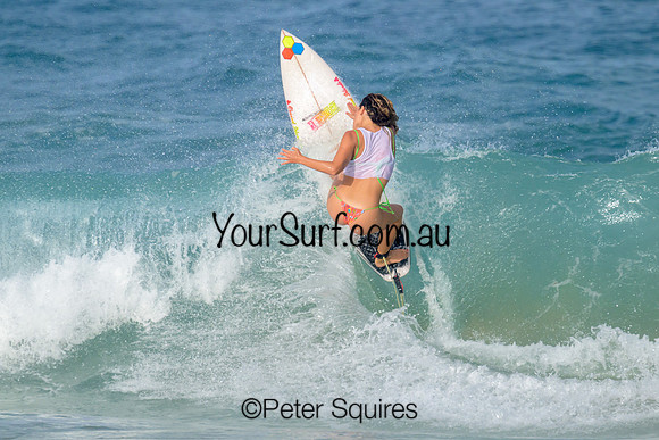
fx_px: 19192
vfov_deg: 1.3
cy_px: 179
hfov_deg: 2.0
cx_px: 429
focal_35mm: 1048
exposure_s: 1/1600
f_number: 11
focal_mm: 800
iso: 1000
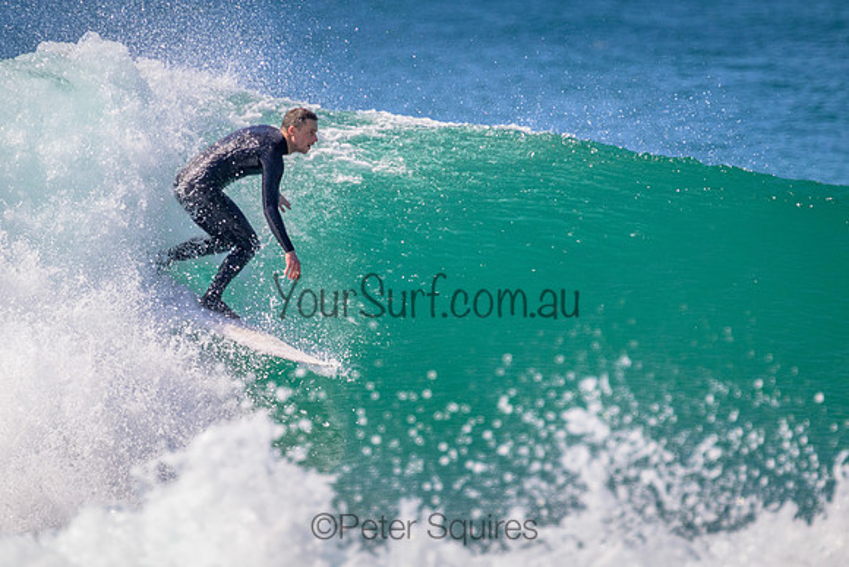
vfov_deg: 1.5
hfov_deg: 2.3
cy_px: 289
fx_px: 21501
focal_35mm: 912
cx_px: 389
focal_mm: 800
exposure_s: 1/1600
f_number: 11
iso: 1000
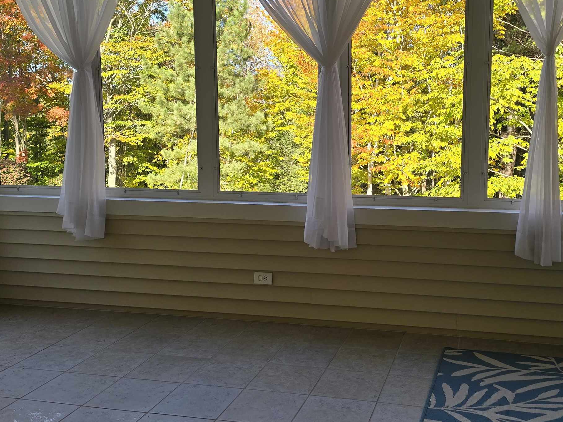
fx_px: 634
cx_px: 342
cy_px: 190
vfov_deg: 36.8
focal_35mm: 39
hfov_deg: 47.5
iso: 12
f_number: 1.7
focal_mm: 6.3
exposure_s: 1/251
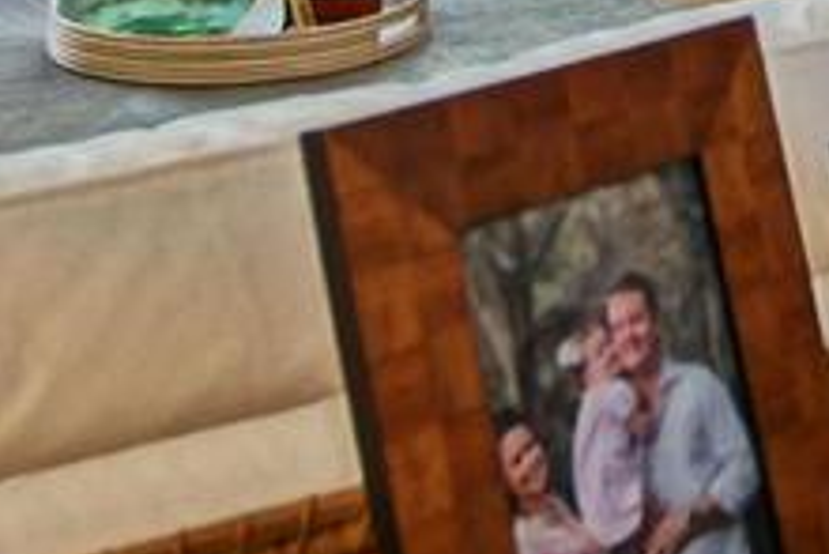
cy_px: -471
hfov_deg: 19.7
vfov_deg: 12.6
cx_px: 961
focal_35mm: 98
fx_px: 2258
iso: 160
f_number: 3.5
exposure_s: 1/60
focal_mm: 10
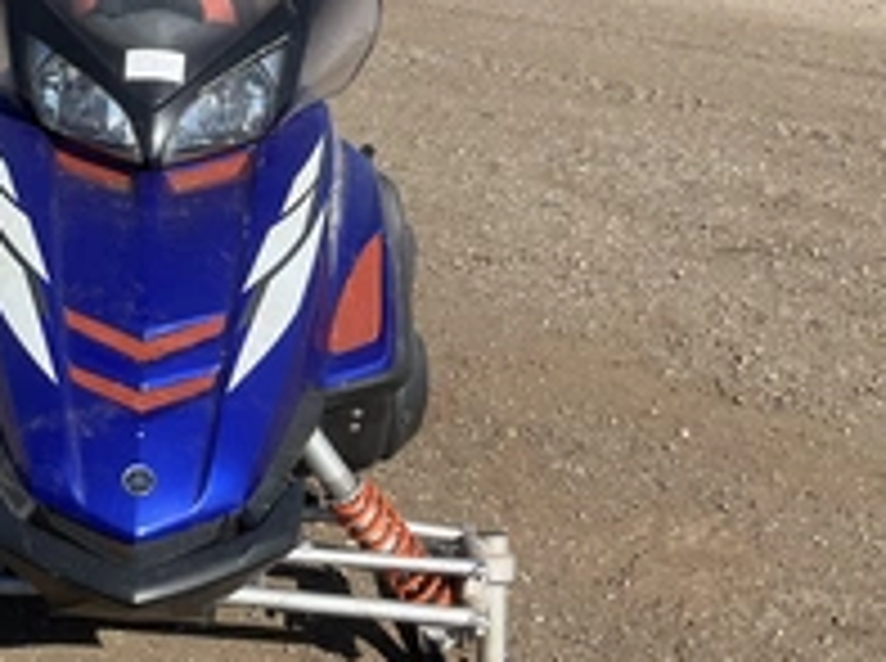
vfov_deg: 24.7
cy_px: 378
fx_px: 1507
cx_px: 139
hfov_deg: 31.6
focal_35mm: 59
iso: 25
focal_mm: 3
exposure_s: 1/1577
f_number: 1.8
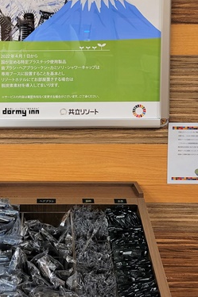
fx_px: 388
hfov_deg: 28.2
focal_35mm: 47
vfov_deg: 40.5
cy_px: 67
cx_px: 49
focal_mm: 5.4
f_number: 1.8
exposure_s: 1/50
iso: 400
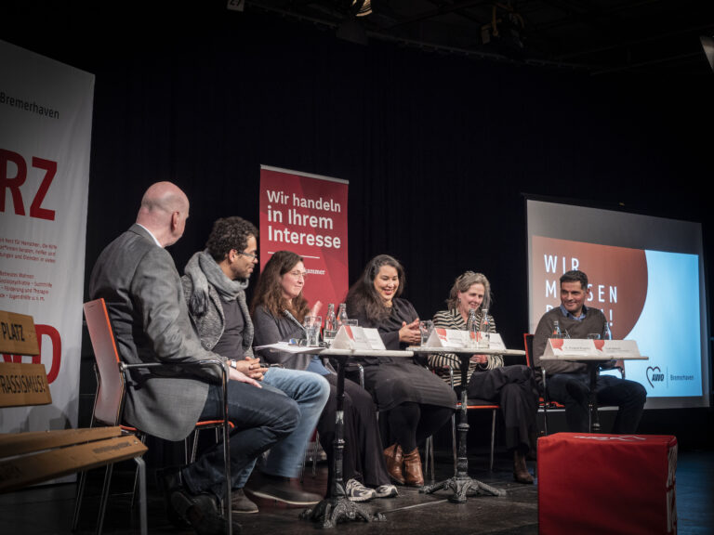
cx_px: 357
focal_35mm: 50
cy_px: 268
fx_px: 1031
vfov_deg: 29.1
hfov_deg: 38.2
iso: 400
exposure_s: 1/30
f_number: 2.8
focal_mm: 25
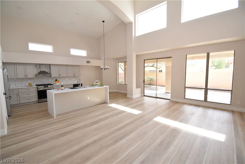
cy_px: 82
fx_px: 102
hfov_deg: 100.4
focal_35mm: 15
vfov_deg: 77.3
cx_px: 122
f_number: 5.6
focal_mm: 10
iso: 800
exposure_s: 1/200
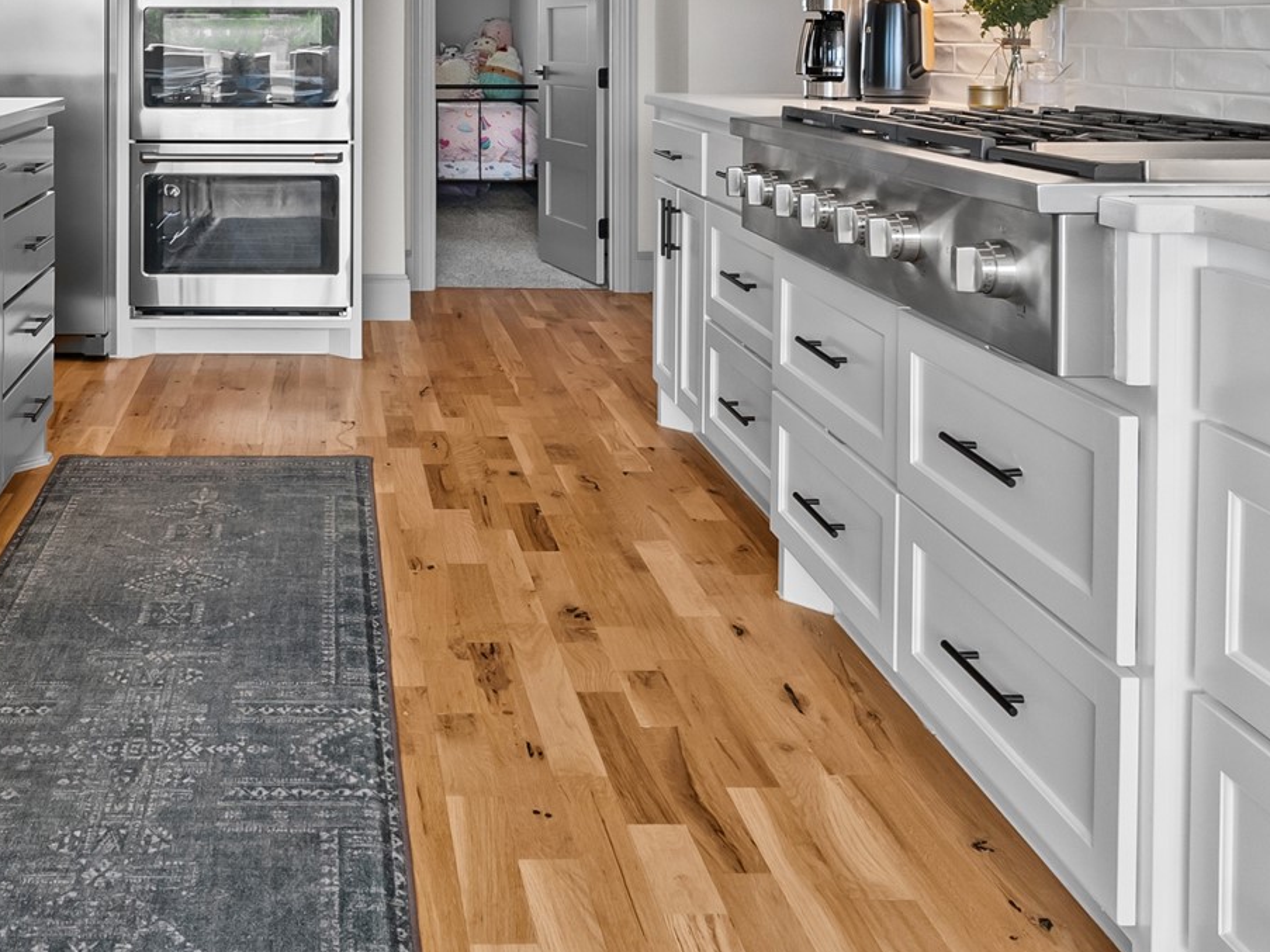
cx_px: 325
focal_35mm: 37
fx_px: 1357
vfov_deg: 35.0
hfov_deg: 48.3
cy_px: -1
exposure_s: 1/2.5
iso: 640
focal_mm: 16
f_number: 8
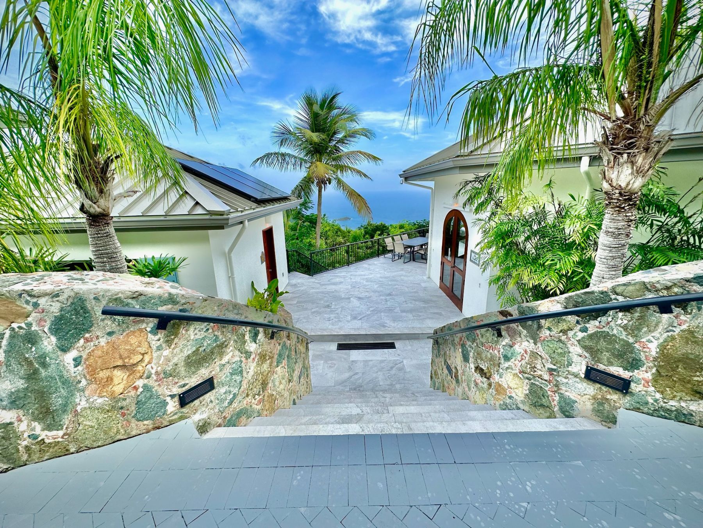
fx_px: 284
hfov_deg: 102.1
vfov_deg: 85.7
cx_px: 352
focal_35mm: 14
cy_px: 264
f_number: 2.2
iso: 40
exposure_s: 1/658
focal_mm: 2.22
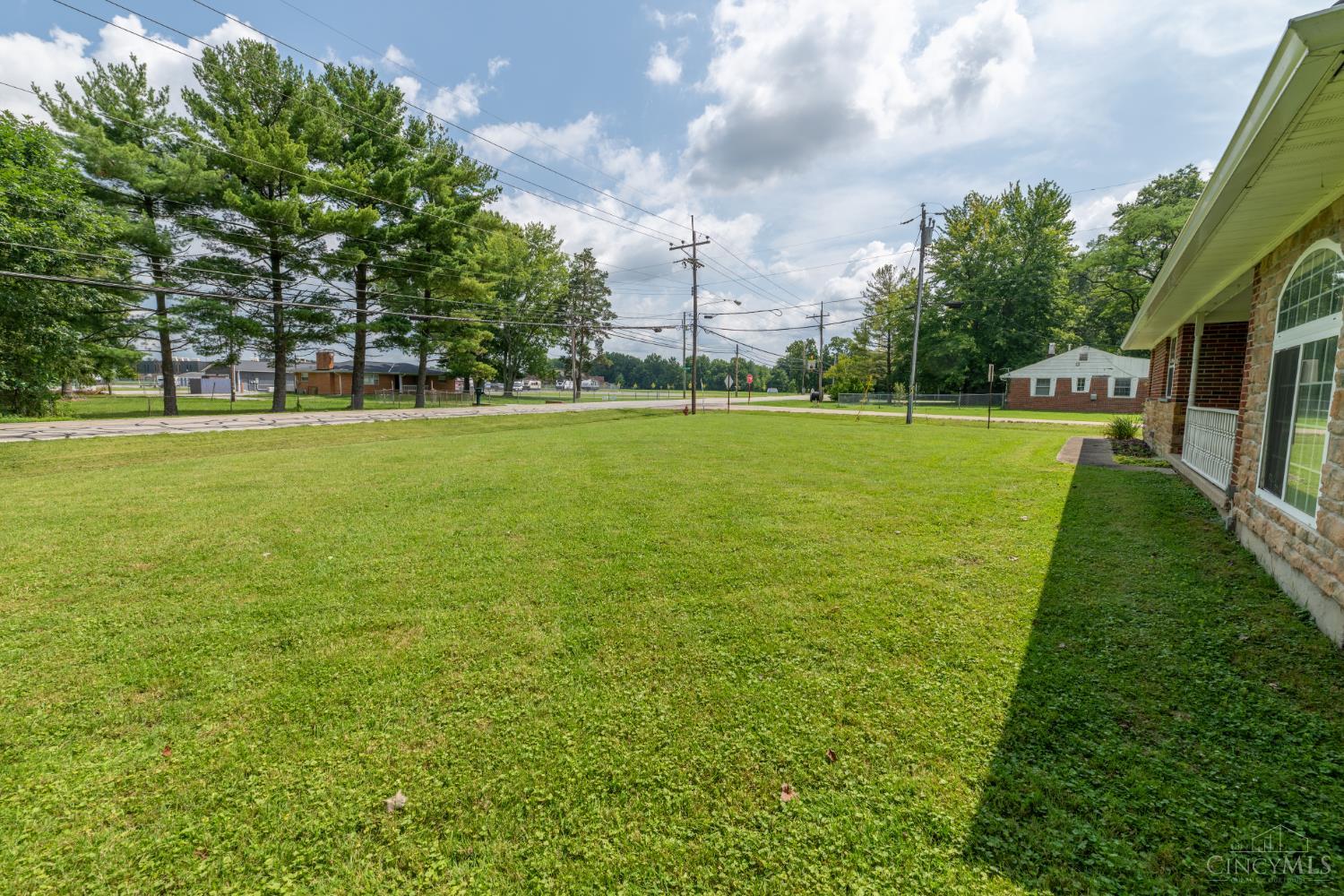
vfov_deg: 81.2
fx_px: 523
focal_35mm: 14
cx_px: 672
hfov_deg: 104.3
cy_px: 448
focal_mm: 14
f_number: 8
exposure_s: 1/1250
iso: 100
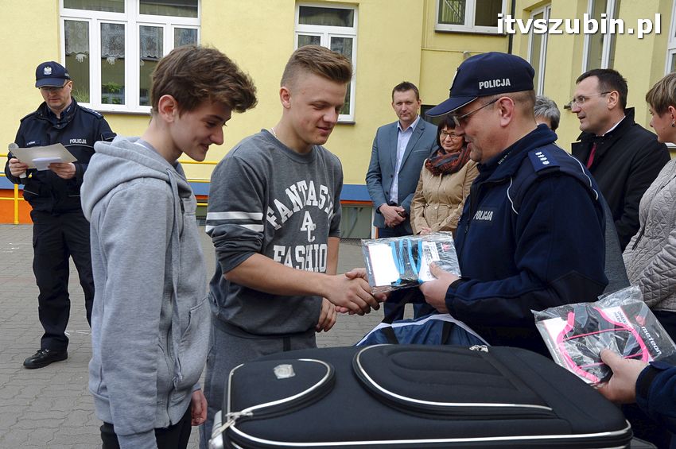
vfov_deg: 31.8
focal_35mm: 42
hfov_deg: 46.4
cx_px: 338
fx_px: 788
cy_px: 224
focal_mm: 28
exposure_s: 1/320
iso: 500
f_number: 9
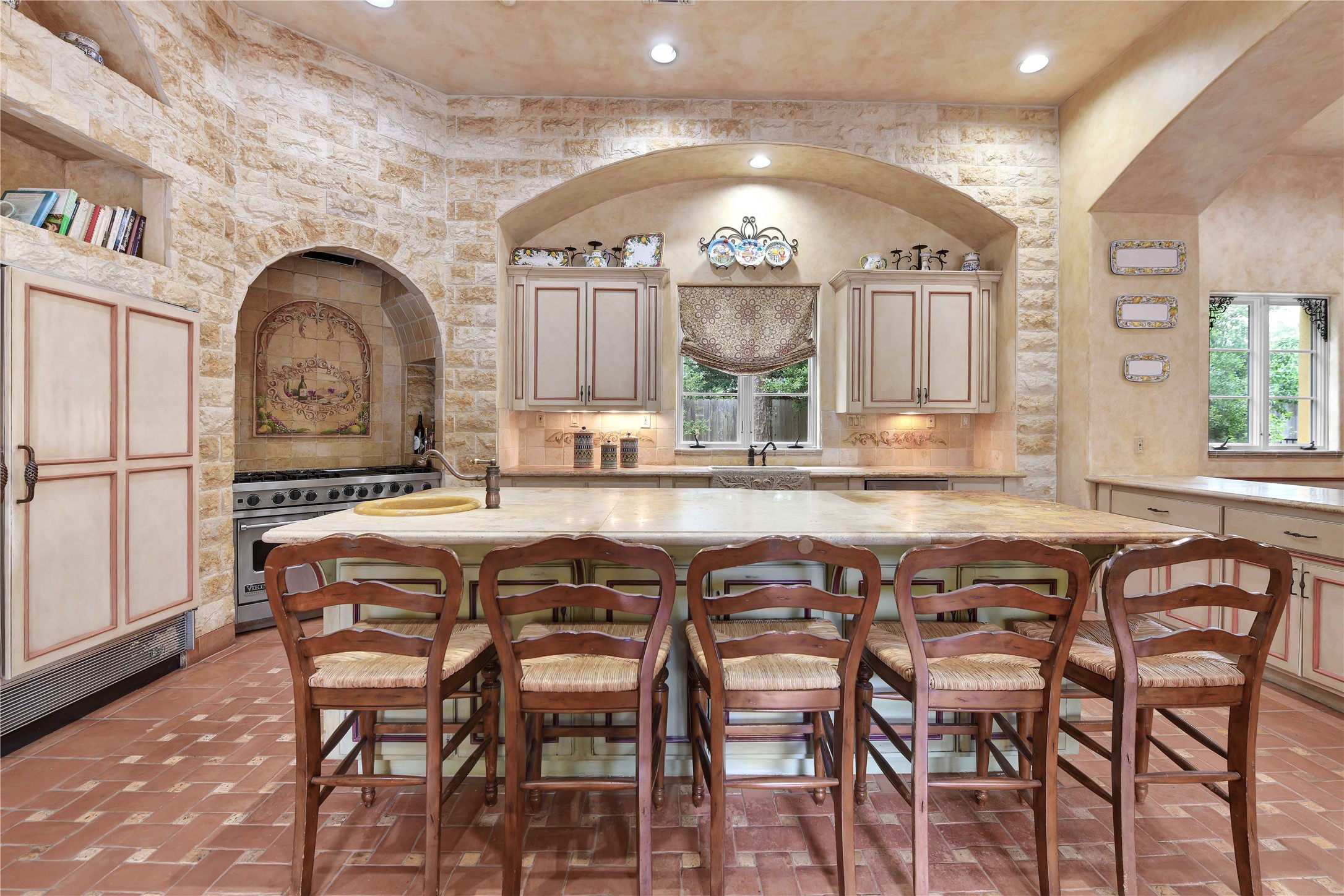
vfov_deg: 77.3
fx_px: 560
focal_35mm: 15
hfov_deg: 100.4
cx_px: 672
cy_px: 448
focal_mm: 15
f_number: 8
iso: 100
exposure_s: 1/1.67
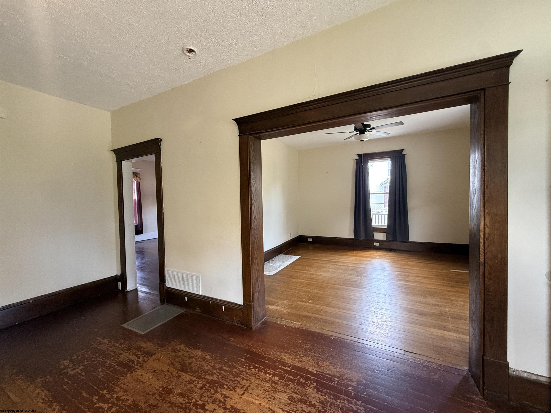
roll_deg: +1.0
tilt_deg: -1.8
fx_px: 223
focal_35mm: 14
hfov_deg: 102.1
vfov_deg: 85.7
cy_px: 206
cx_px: 276
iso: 320
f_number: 2.2
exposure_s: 1/99
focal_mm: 2.22
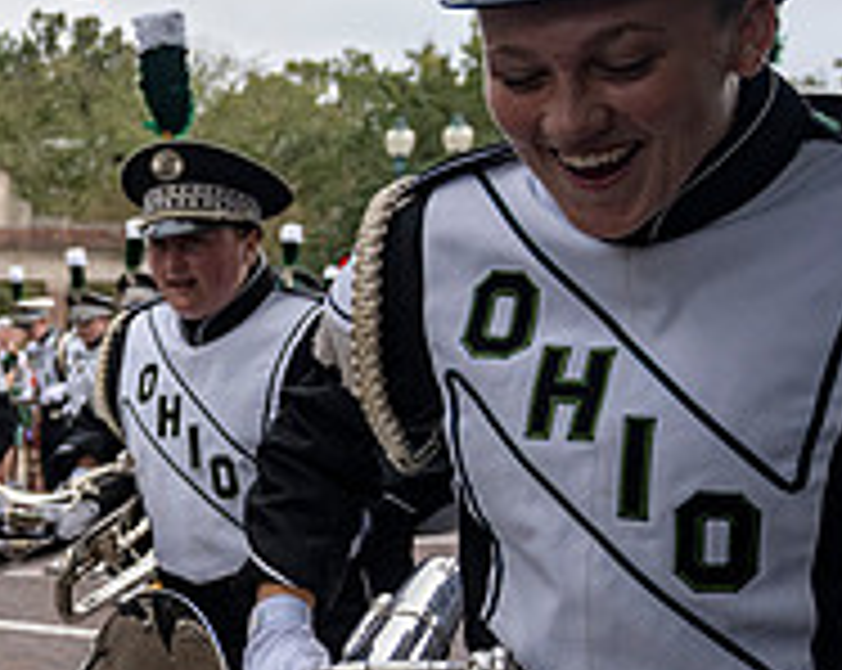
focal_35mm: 70
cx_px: -369
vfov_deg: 21.8
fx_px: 1742
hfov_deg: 22.8
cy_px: 344
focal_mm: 24
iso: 500
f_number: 4
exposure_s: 1/1600
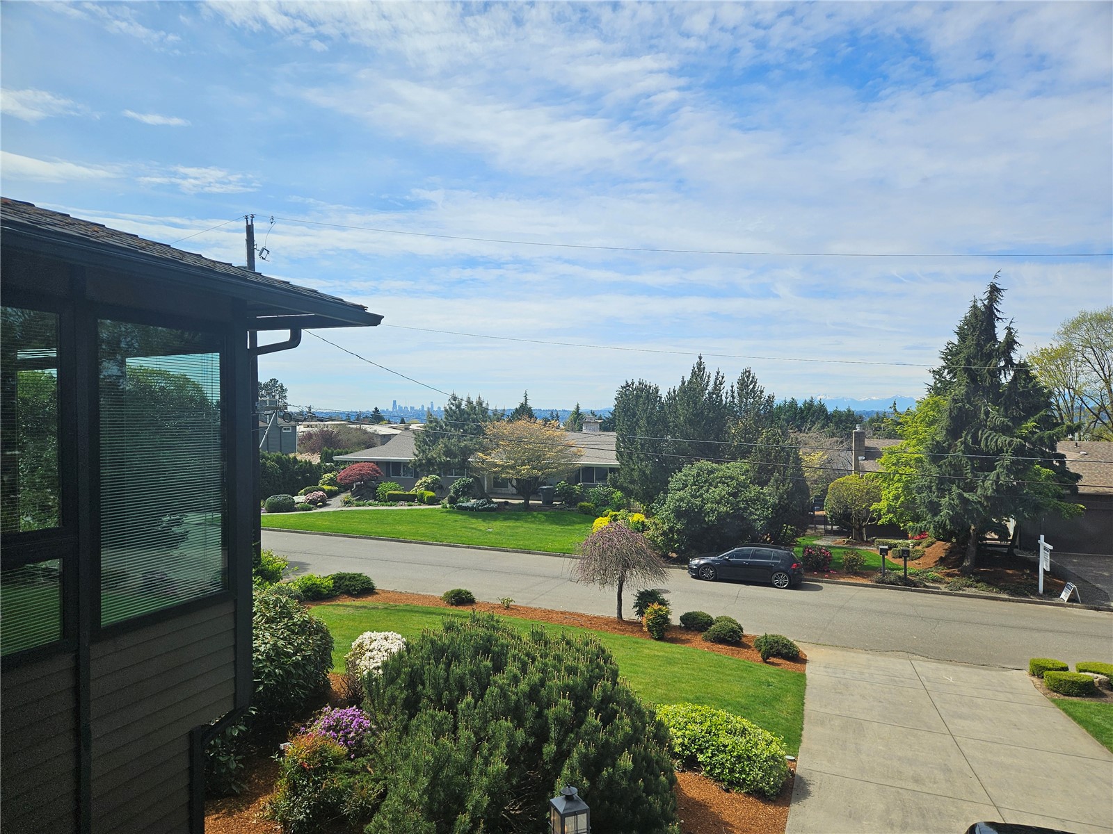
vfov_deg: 58.9
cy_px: 417
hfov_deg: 73.9
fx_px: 740
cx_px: 556
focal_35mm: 23
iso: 25
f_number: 1.8
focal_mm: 5.4
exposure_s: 1/1576
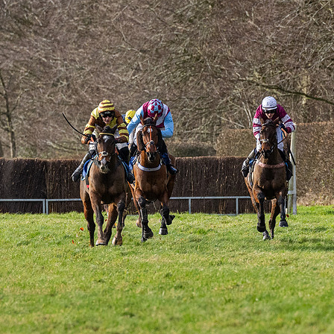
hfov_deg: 2.5
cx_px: 113
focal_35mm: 696
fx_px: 7598
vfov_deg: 2.5
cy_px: 264
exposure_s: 1/2500
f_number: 4
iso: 800
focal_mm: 200
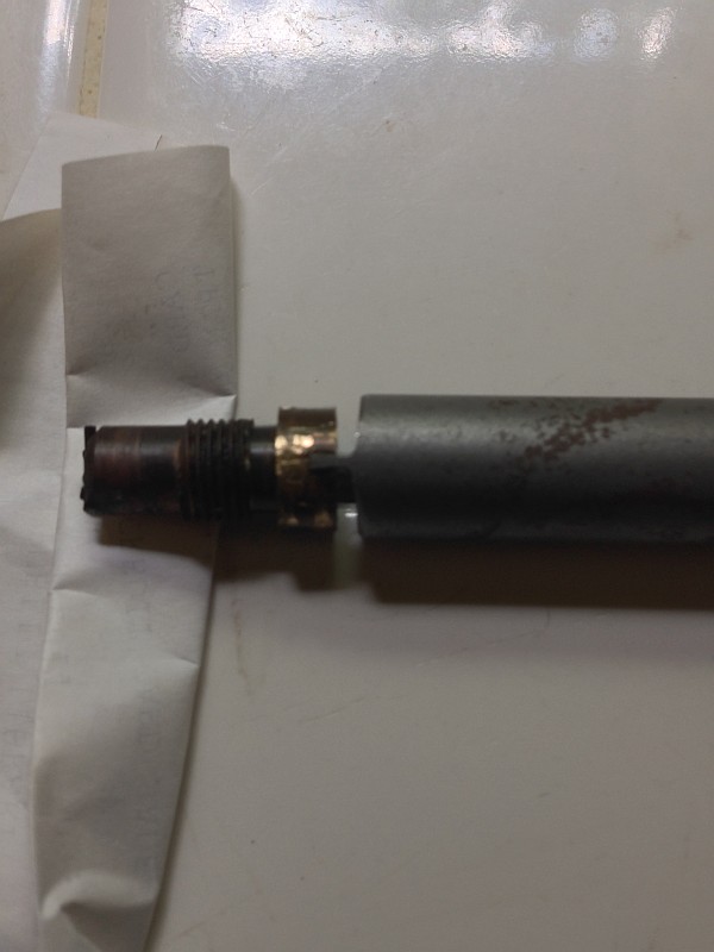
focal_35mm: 33
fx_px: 908
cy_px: 476
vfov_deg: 55.4
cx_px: 357
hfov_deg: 42.9
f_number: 2.4
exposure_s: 1/30
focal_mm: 4.12
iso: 50
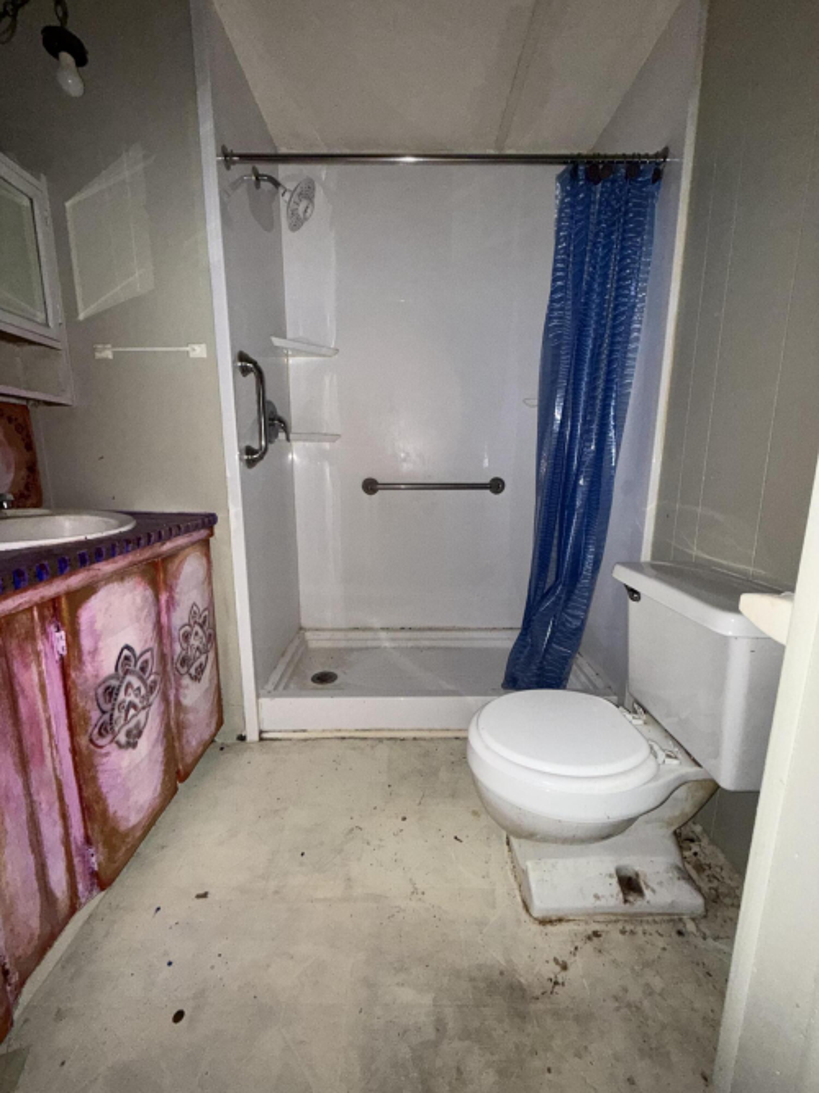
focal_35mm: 14
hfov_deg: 85.7
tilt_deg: -10.9
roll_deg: -0.2
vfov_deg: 102.1
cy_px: 546
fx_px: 442
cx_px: 410
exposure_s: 1/34
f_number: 2.2
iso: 160
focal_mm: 2.22
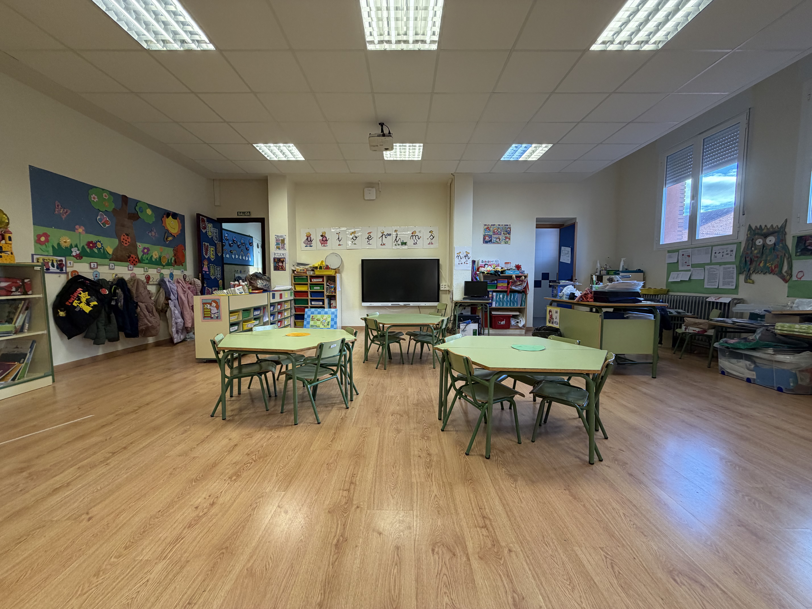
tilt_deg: -3.8
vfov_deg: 85.7
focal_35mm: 14
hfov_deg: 102.1
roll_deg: +0.3
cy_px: 304
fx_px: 328
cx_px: 406
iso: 160
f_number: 2.2
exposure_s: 1/100
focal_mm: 2.22
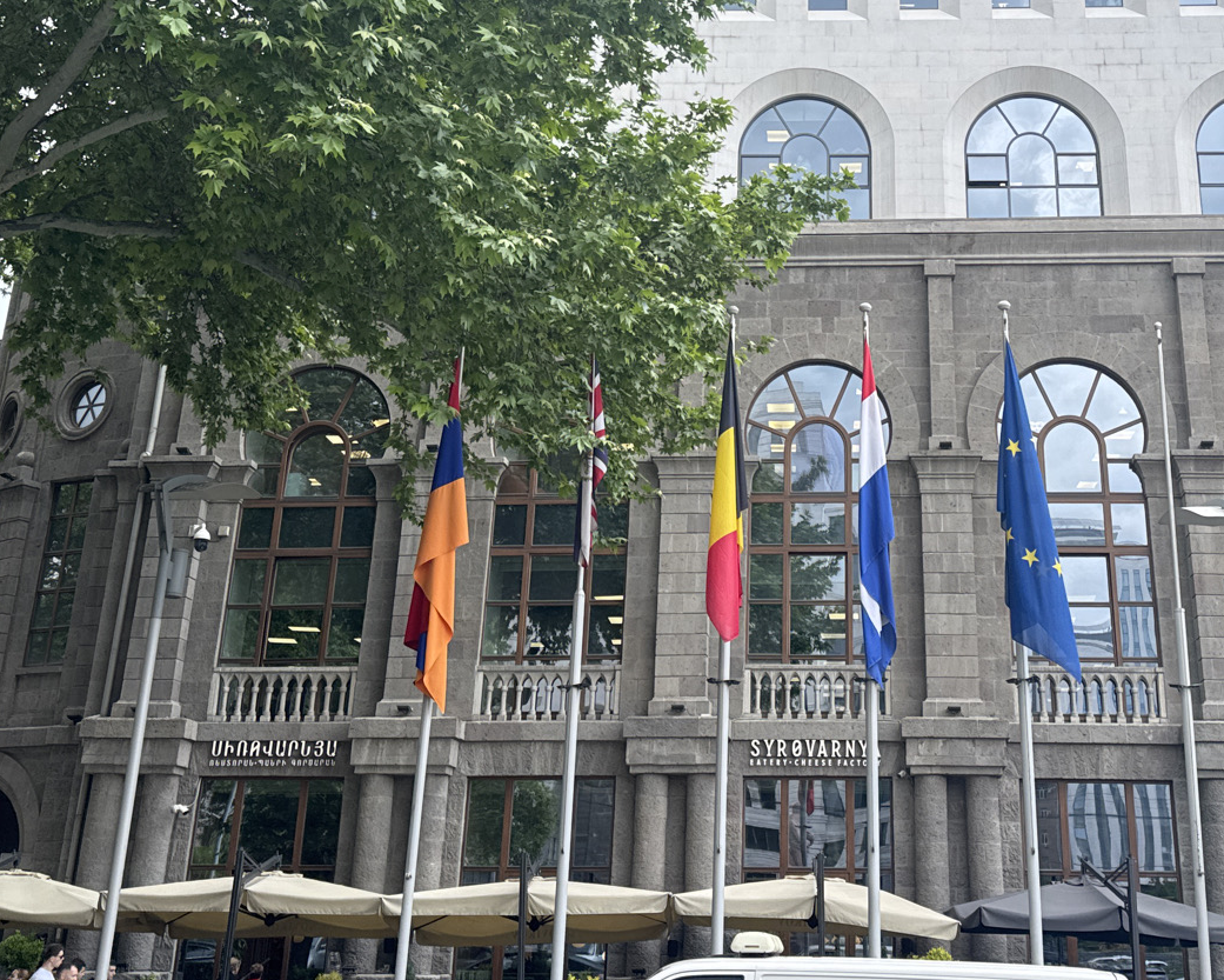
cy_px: 271
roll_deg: +0.0
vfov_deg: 32.9
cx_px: 777
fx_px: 1630
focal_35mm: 45
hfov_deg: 40.8
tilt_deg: +22.8
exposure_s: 1/925
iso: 80
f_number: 1.78
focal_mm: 6.76
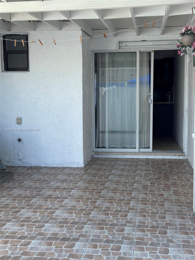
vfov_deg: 39.7
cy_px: 130
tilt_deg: -5.9
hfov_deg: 30.3
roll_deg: +0.2
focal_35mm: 48
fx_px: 361
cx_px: 98
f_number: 1.78
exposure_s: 1/822
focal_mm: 6.76
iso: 64
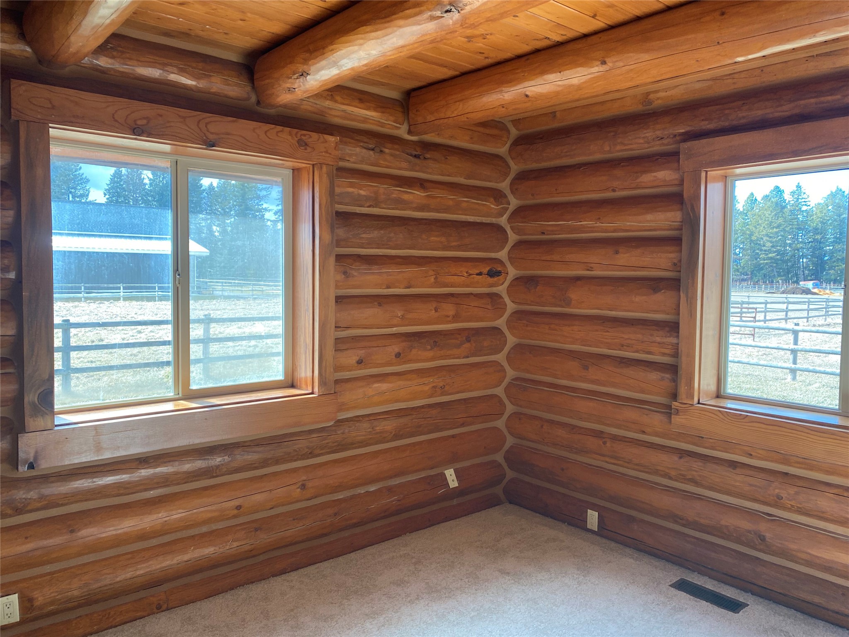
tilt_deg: -4.7
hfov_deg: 67.3
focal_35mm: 26
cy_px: 318
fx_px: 638
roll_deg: -1.2
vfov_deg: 53.1
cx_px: 424
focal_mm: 4.25
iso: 50
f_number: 1.8
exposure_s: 1/121
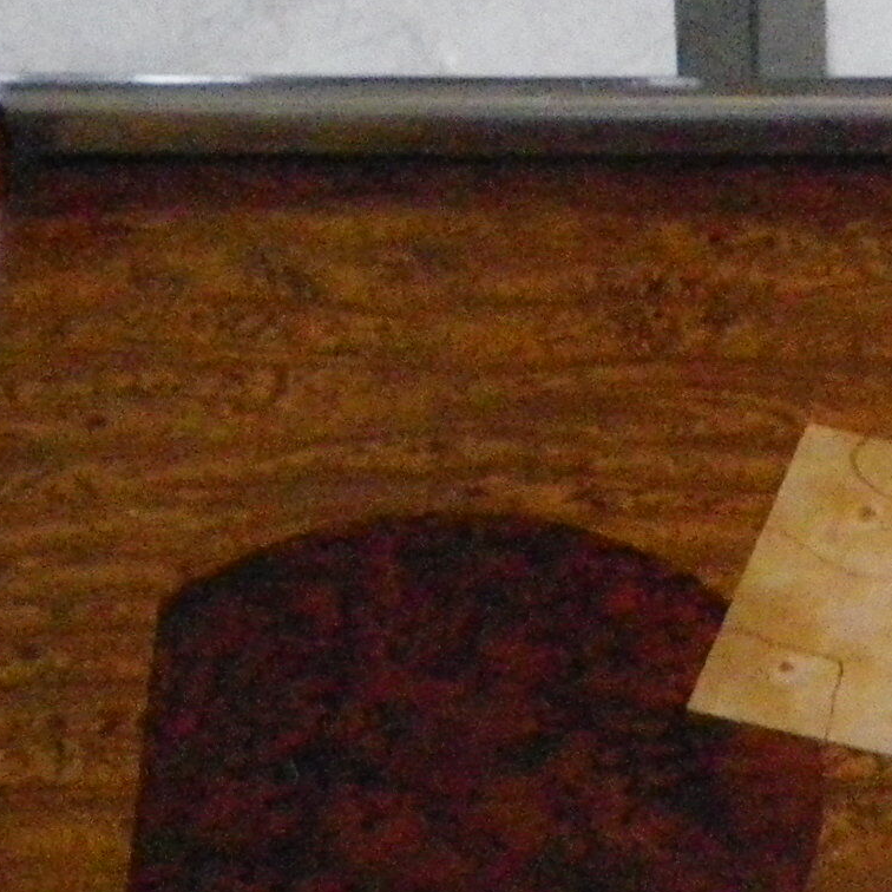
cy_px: 781
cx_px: 1155
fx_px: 3819
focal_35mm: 131
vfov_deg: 13.2
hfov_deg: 12.9
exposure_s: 1/25
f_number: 2.6
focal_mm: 4.9
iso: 800
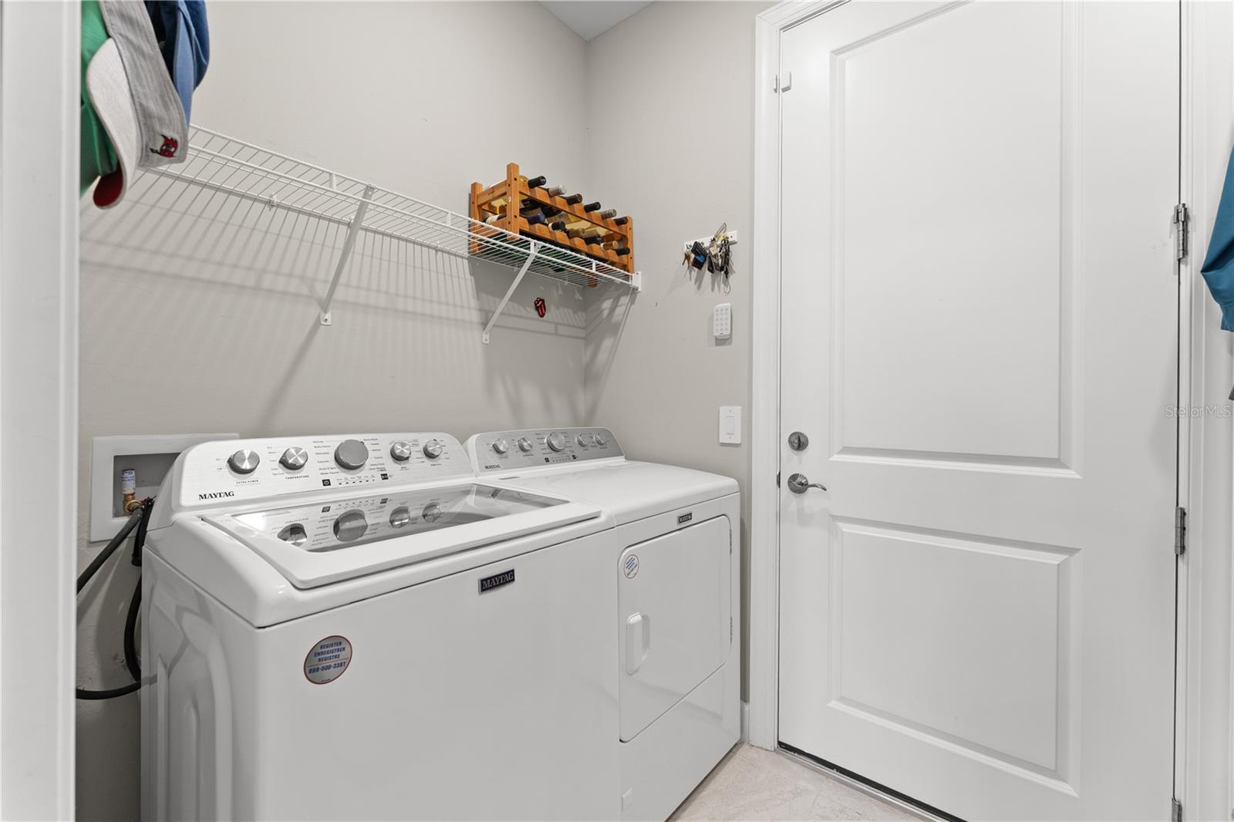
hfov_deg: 104.3
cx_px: 617
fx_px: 480
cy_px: 411
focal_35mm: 14
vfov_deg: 81.2
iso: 100
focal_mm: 14
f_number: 7.1
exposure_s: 1/1.25
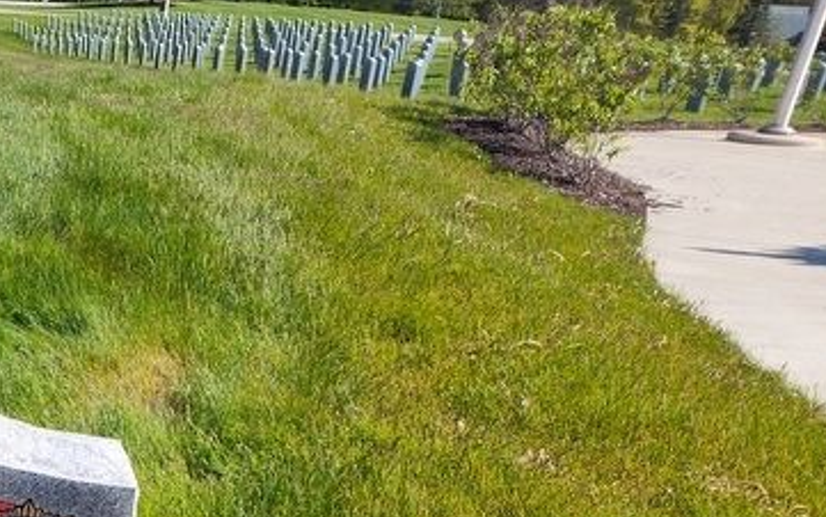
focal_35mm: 54
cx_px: -59
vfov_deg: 21.9
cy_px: 645
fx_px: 1216
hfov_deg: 33.3
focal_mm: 5.56
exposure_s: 1/1190
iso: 100
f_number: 1.8
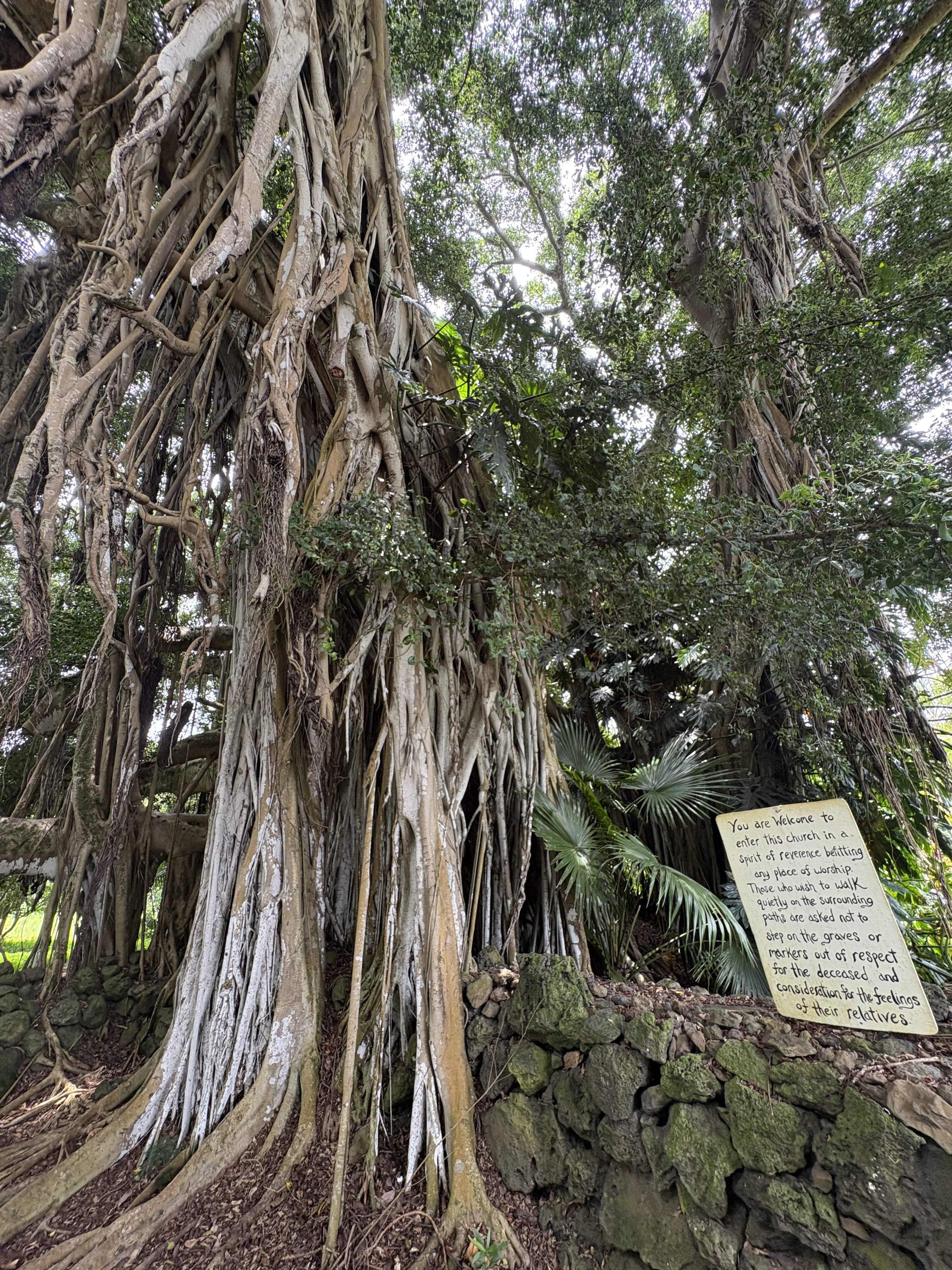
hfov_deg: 85.7
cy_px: 635
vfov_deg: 102.1
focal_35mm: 14
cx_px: 476
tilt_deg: +27.9
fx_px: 513
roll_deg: +4.4
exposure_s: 1/99
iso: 160
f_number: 2.2
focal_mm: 2.22
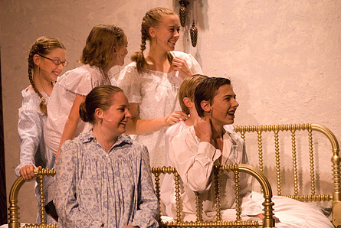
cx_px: 146
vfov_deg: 6.4
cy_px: 106
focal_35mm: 215
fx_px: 2039
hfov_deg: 9.6
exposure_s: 1/160
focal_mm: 110
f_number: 2.8
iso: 1600
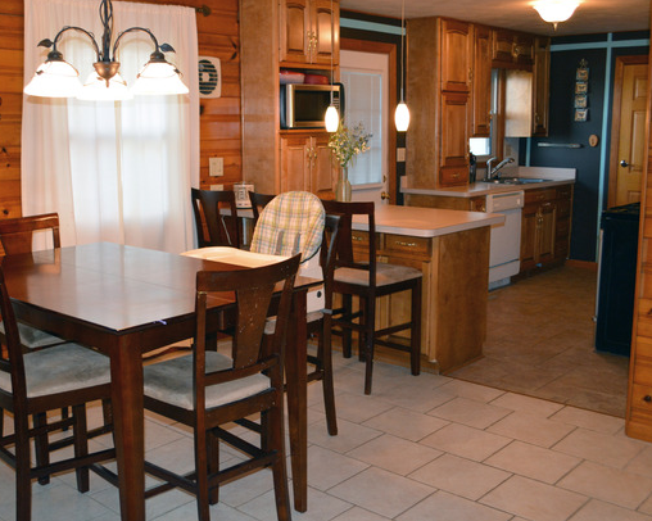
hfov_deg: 46.7
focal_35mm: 39
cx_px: 279
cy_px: 249
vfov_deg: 38.2
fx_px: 752
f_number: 4
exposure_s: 1/60
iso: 720
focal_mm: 22
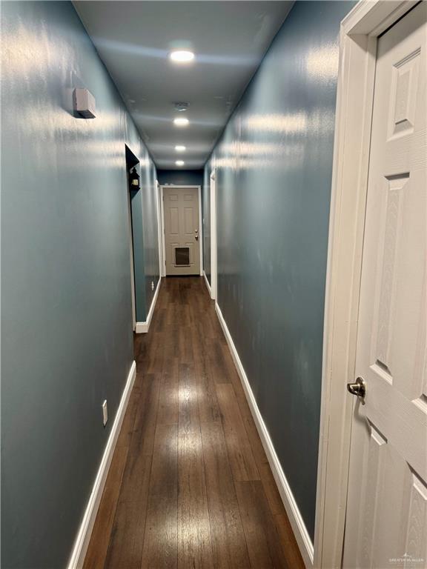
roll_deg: +1.3
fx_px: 395
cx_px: 214
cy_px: 284
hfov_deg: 56.8
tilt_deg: -9.4
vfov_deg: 71.6
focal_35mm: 24
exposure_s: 1/60
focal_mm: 6.76
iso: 160
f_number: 1.78
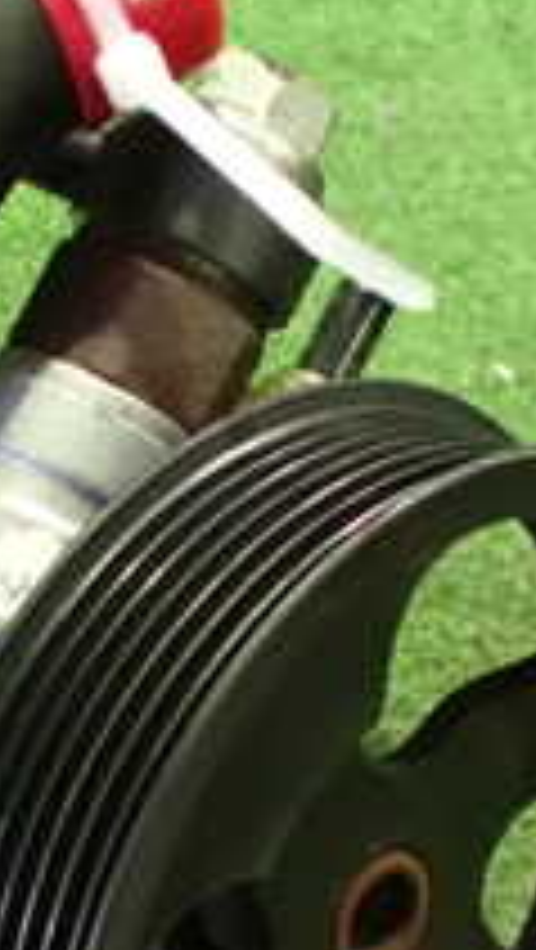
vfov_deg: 22.8
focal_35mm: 93
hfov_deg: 13.0
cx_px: 162
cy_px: 662
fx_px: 2345
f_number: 2.3
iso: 1600
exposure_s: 1/30
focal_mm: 5.4
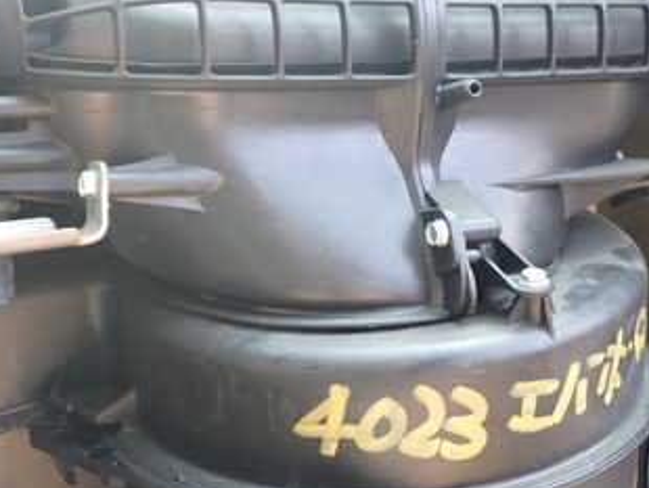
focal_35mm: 58
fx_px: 1088
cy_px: 216
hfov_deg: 33.2
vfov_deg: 25.2
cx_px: 310
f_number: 2.3
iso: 100
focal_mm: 5.4
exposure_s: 1/80
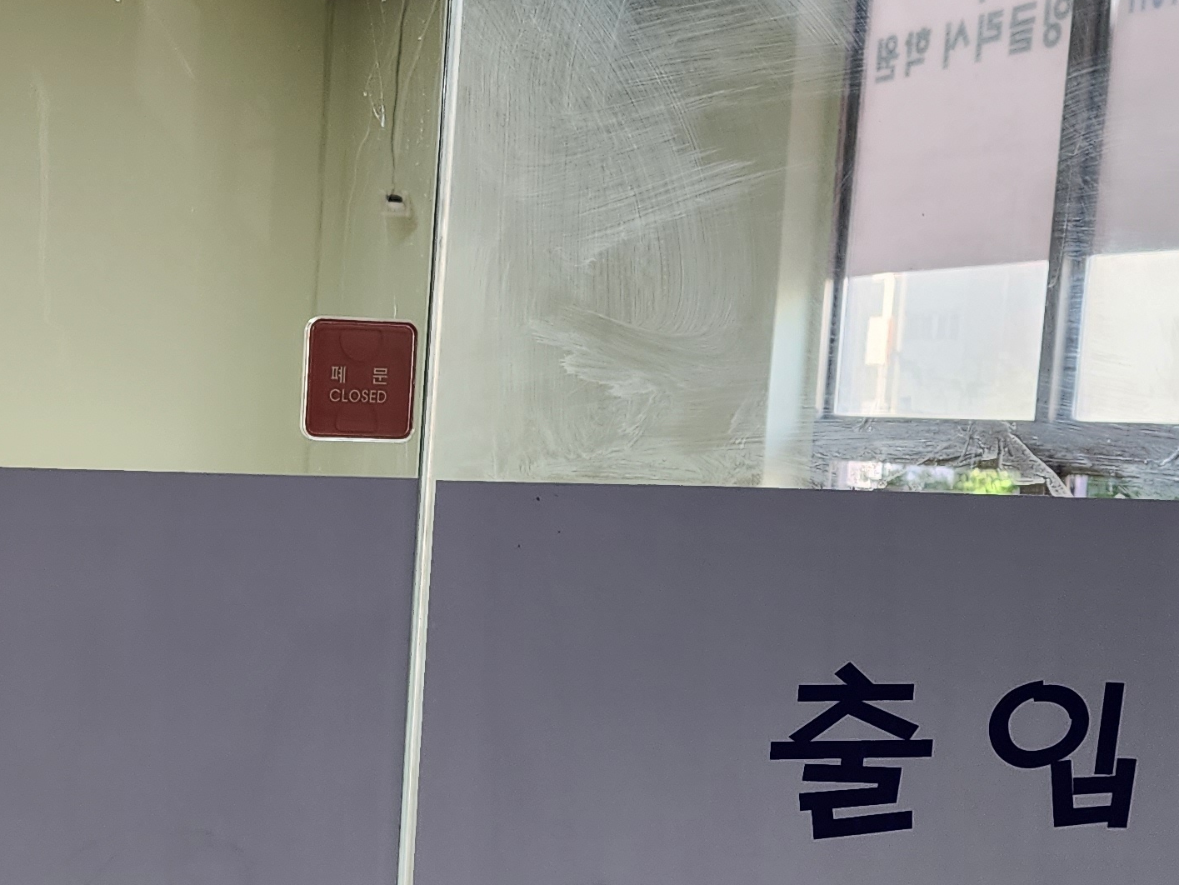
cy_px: 656
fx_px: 2214
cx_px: 84
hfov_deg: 28.5
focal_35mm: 65
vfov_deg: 22.4
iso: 100
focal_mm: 6.4
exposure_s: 1/120
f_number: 1.8
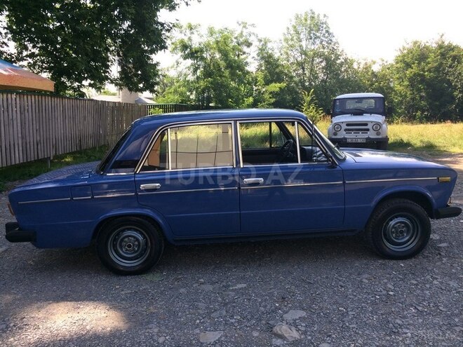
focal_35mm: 29
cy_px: 174
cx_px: 232
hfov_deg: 61.7
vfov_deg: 48.2
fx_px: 388
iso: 32
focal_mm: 4.15
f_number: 2.2
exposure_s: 1/641
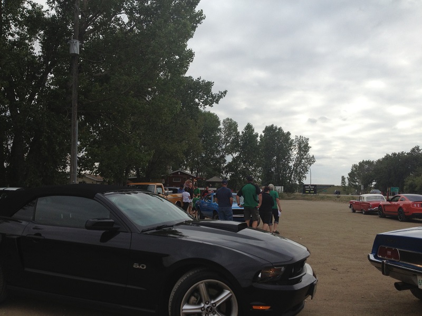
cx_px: 211
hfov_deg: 52.6
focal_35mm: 35
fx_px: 427
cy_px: 158
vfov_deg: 40.7
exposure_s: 1/1842
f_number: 2.4
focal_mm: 4.28
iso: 50
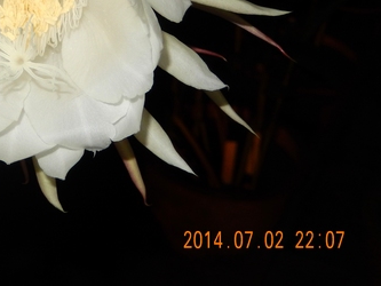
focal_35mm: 98
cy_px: 23
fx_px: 1079
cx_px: 42
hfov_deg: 19.7
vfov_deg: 14.9
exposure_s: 1/30
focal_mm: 9.2
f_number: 4.5
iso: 200
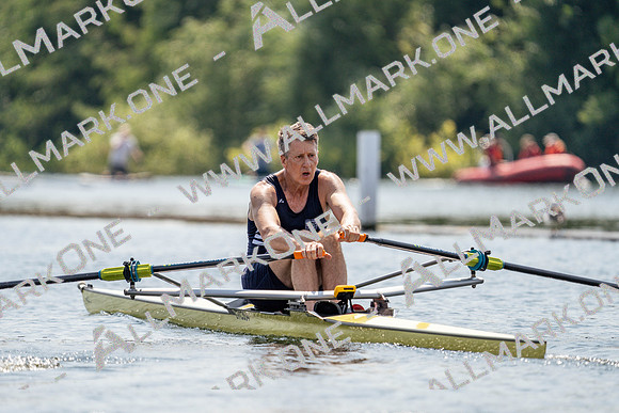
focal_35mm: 452
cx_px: 310
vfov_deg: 3.0
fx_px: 7773
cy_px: 206
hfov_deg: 4.6
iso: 200
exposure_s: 1/1600
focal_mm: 452
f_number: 6.3
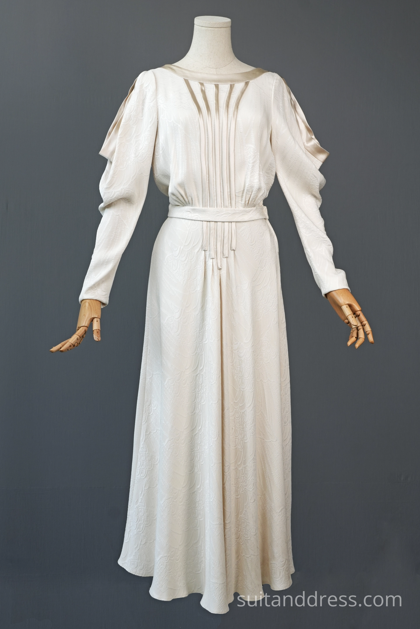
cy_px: 314
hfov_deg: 27.3
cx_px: 210
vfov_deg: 40.0
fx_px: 866
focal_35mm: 50
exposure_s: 1/30
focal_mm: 33
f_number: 8
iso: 200
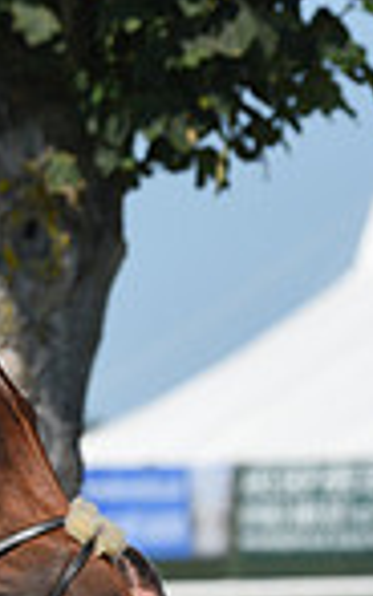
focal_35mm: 686
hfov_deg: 1.9
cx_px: -564
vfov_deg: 3.1
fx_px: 11147
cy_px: 541
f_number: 5.6
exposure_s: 1/4000
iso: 400
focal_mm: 170
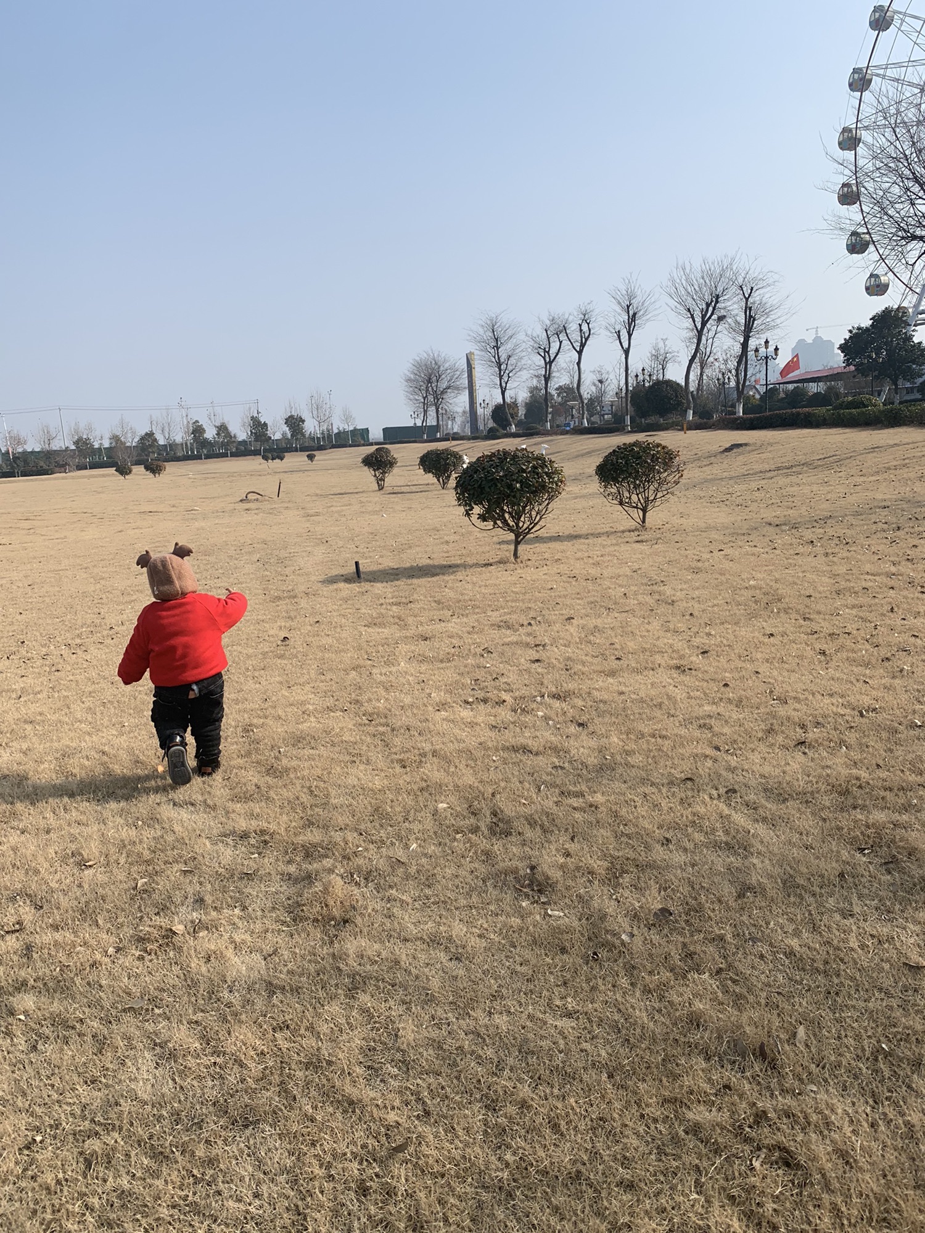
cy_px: 616
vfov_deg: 67.3
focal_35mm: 26
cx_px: 462
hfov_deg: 53.1
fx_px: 926
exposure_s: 1/2755
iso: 25
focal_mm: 4.25
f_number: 1.8
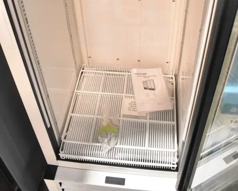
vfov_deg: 35.7
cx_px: 122
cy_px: 14
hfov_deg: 46.8
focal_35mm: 39
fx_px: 275
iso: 6400
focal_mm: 18
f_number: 5.6
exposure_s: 1/250
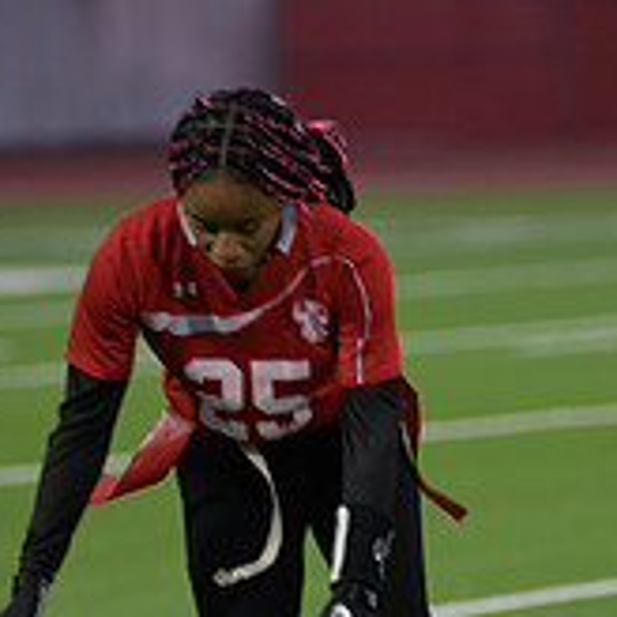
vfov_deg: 3.4
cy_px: 634
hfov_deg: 3.4
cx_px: 403
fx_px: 10325
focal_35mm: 512
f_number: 2.8
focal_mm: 170
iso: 450
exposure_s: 1/200
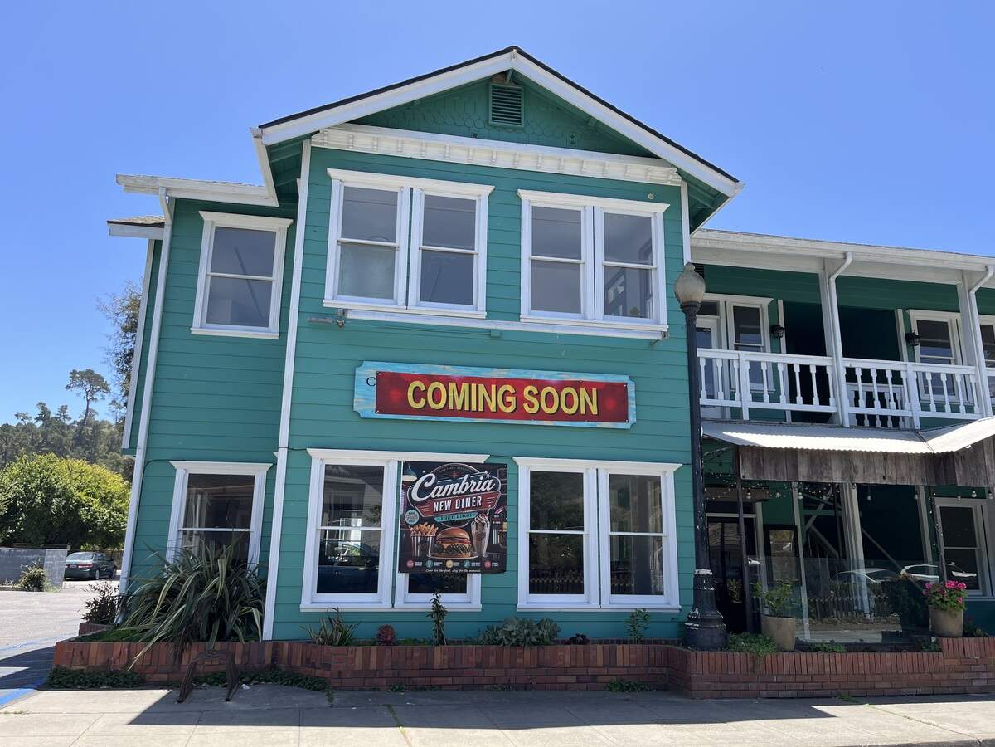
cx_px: 498
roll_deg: -1.0
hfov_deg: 67.3
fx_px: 747
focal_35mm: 26
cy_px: 374
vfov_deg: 53.1
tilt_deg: +14.6
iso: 50
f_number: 1.6
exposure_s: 1/1372
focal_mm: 5.1
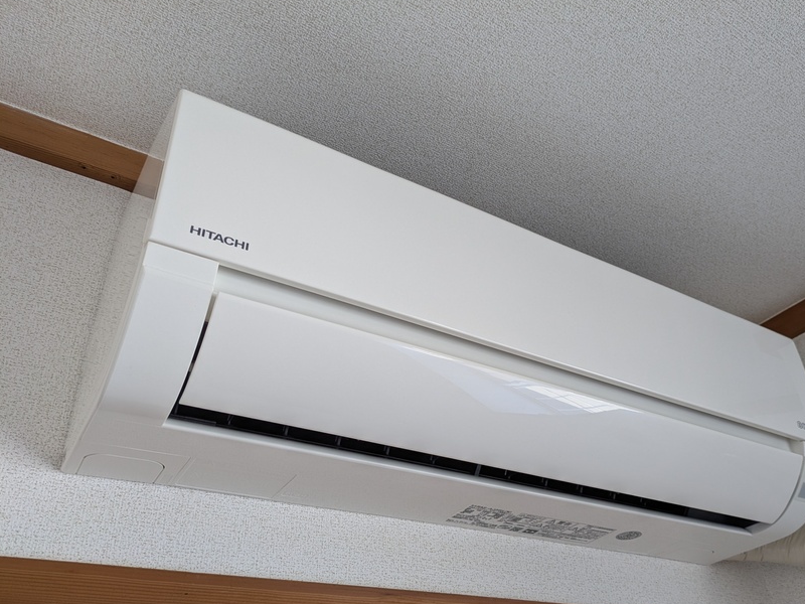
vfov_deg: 46.7
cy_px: 335
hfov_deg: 59.5
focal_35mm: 30
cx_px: 479
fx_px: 698
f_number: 1.89
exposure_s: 1/60
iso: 63
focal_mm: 5.43
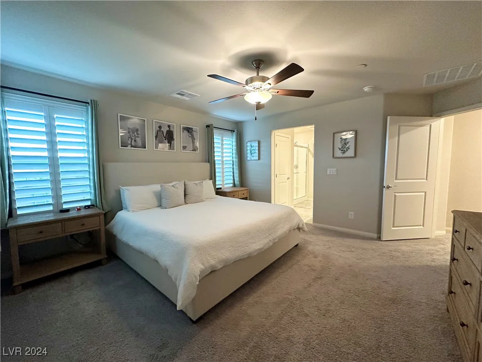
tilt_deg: -2.8
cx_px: 241
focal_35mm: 14
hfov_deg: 102.1
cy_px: 181
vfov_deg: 85.7
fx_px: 195
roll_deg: +0.6
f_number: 2.2
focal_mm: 2.22
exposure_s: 1/60
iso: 320
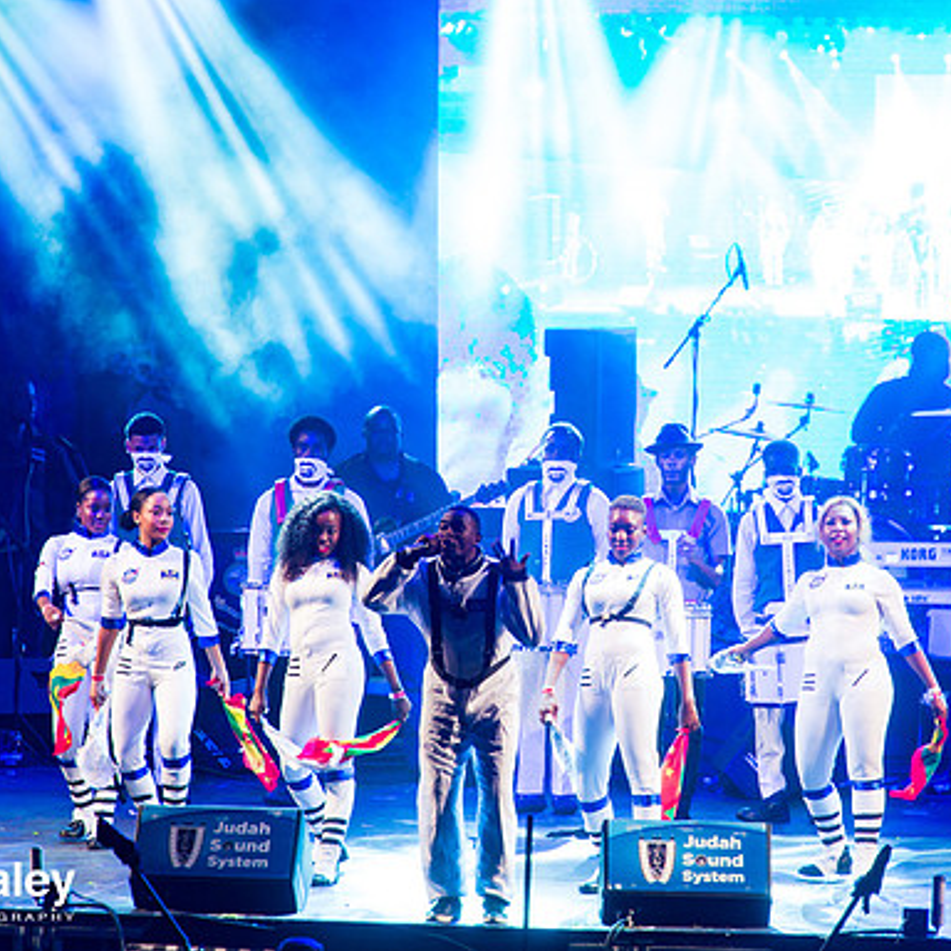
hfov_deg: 4.3
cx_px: 572
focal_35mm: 411
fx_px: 12775
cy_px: 476
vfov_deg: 4.3
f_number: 5.6
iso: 2500
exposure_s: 1/200
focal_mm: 320
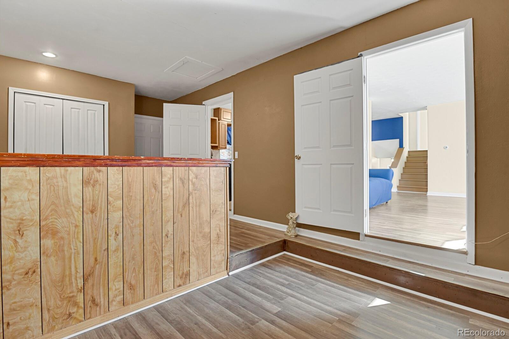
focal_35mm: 17
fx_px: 240
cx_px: 254
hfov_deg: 93.3
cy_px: 170
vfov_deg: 70.4
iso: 12800
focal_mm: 17
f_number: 8
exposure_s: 1/6
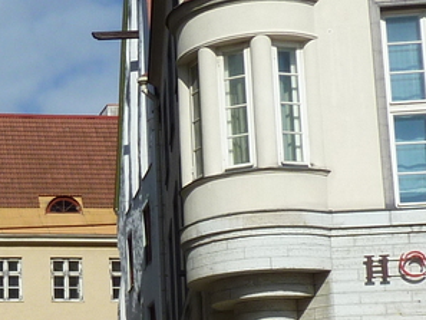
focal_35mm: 101
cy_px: 276
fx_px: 1243
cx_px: -110
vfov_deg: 14.5
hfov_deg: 18.3
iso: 80
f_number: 5.6
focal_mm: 4.1
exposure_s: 1/640
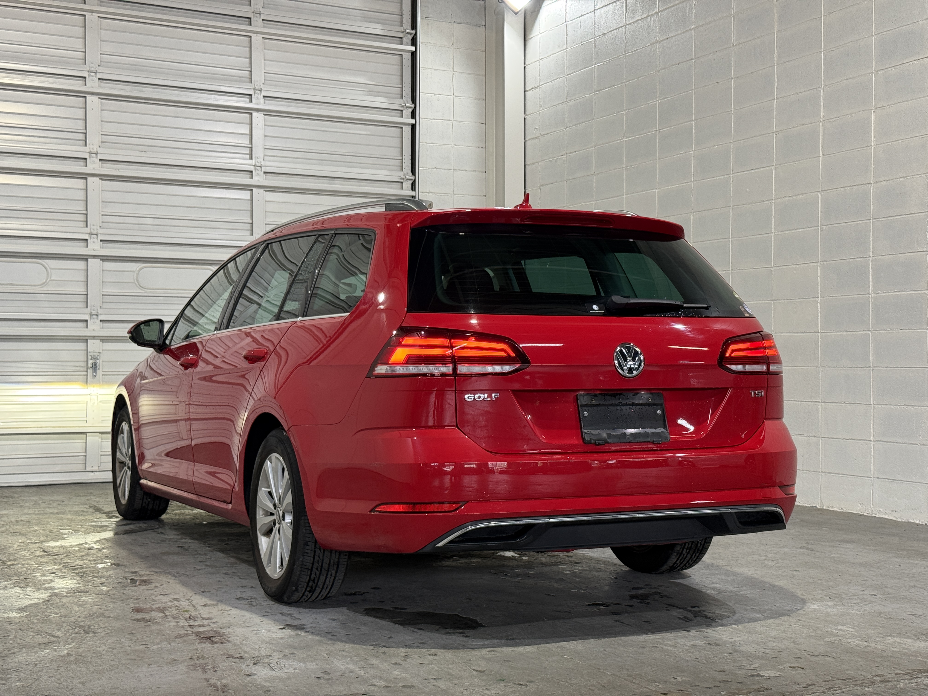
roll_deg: -0.1
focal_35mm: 48
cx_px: 464
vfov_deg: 30.3
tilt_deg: +0.9
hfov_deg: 39.7
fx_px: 1287
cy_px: 348
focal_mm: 6.76
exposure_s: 1/60
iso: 80
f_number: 1.78
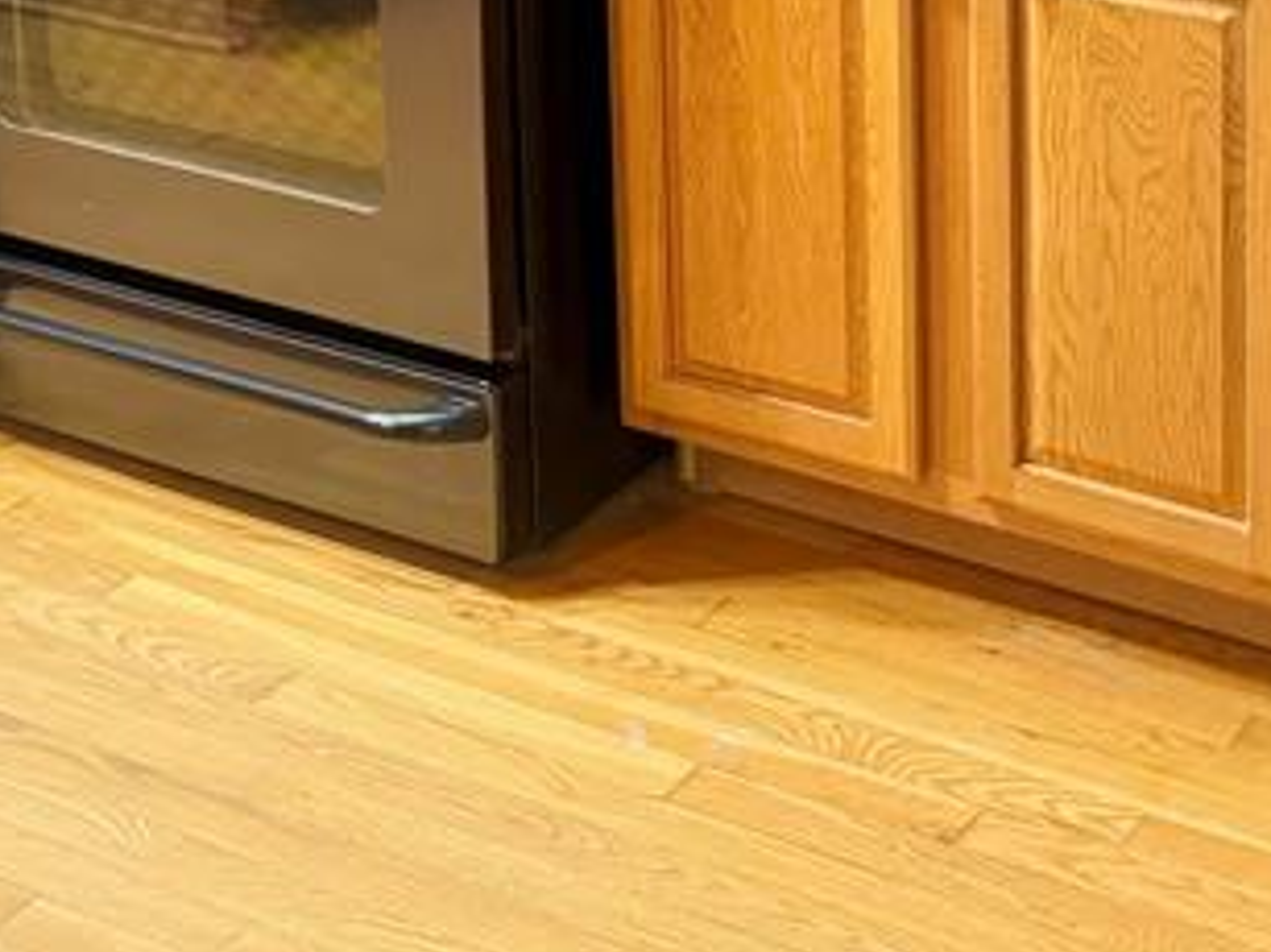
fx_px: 2936
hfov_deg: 24.1
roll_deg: +0.1
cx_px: 977
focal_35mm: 80
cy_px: -435
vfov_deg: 16.9
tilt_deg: -11.4
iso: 500
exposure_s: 1/60
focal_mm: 6.76
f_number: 1.78
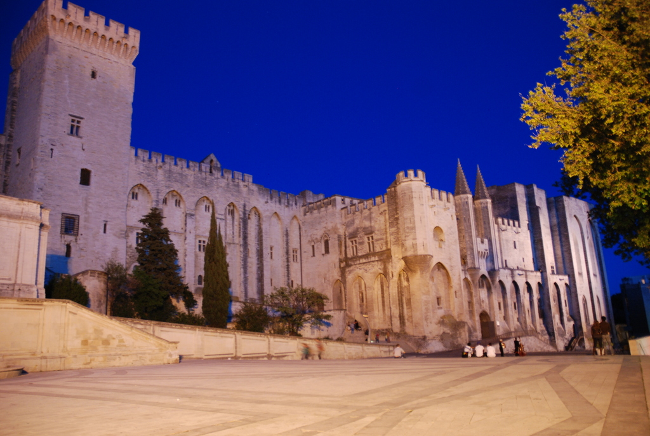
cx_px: 325
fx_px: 488
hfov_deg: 67.3
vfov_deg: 48.1
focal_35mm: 27
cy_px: 218
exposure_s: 1/2
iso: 400
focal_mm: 18
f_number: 3.5
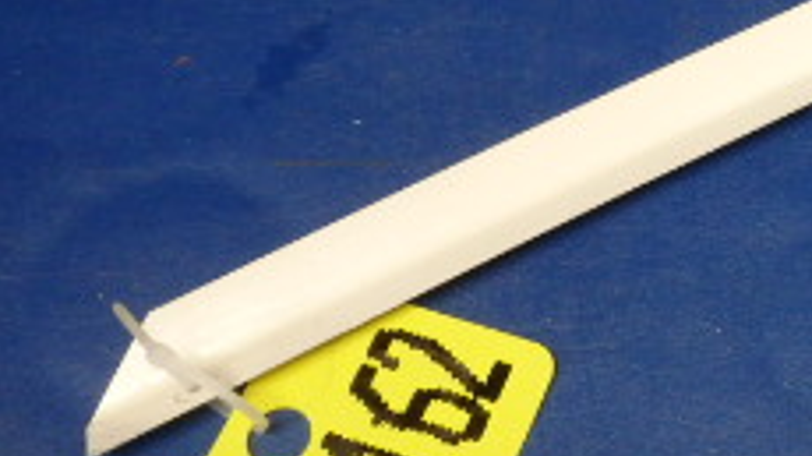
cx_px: 1066
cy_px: 53
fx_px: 1829
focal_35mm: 85
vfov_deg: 14.1
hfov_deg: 22.3
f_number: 3.9
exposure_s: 1/30
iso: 320
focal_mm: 5
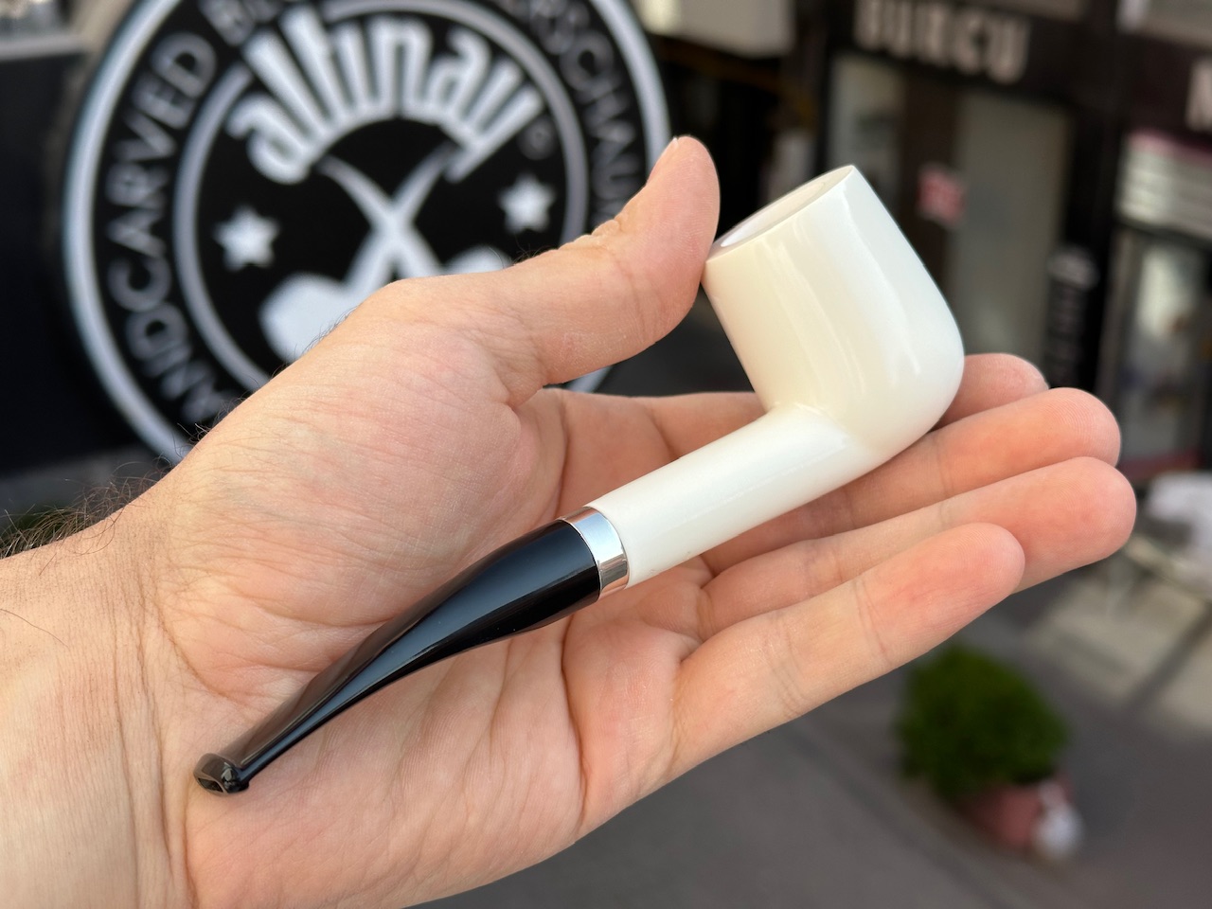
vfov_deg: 30.3
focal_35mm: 48
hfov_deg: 39.7
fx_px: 1681
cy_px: 454
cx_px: 606
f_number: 1.78
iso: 64
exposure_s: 1/1695
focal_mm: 6.86
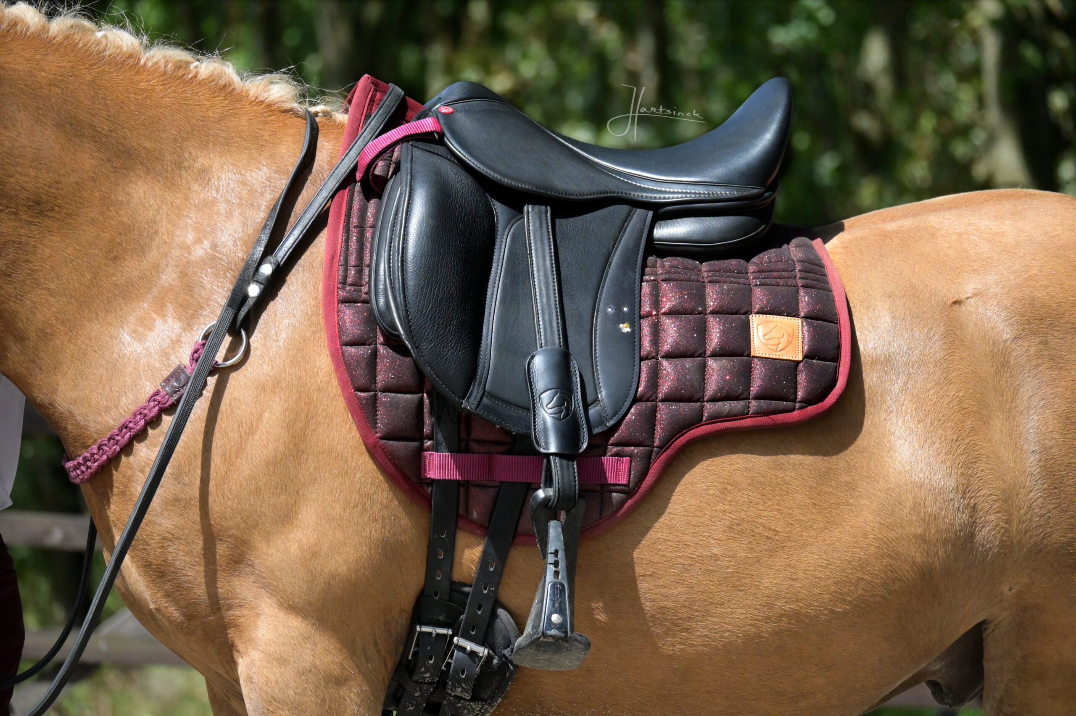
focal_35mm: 180
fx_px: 5377
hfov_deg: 11.4
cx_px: 538
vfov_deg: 7.6
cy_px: 358
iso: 1800
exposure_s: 1/8000
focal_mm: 120
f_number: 5.3
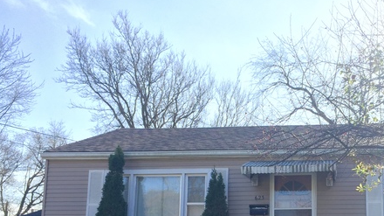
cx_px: 277
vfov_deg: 25.1
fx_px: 468
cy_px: 197
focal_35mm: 46
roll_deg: -1.3
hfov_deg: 43.5
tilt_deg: +7.4
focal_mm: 4.15
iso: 32
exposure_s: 1/659
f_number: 2.2
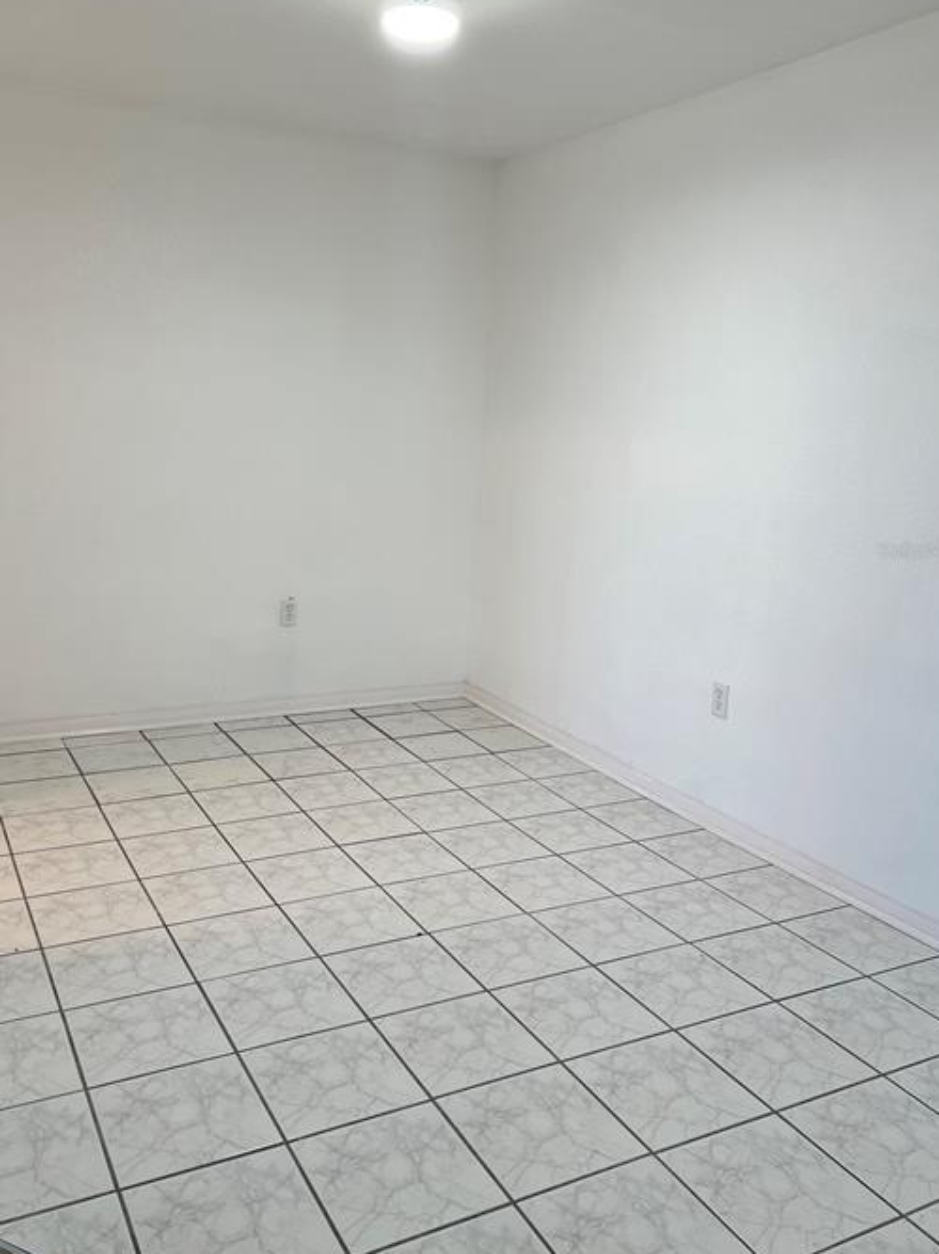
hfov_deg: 46.7
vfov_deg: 59.8
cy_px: 550
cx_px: 422
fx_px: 1086
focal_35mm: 30
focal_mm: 5.7
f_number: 1.5
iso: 64
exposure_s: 1/156
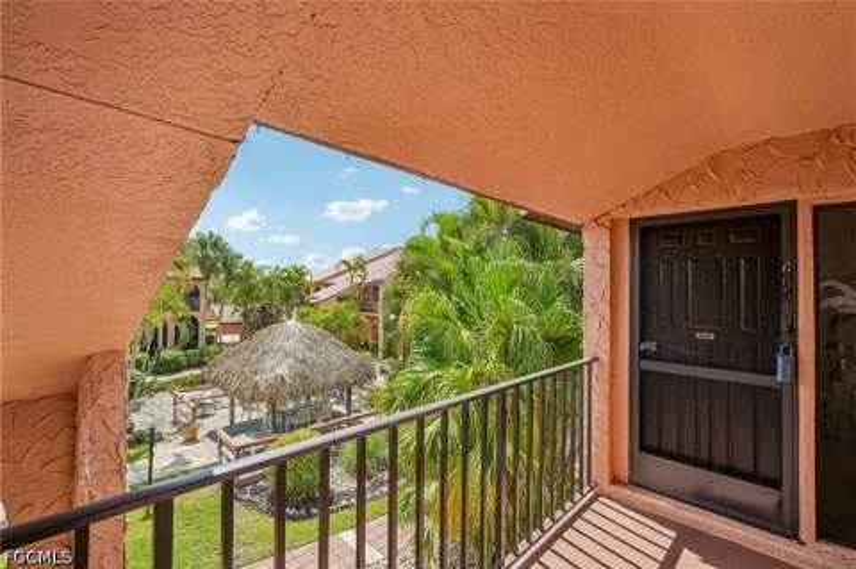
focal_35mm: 16
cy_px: 284
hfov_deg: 96.8
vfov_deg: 73.6
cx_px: 428
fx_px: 380
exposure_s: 1/800
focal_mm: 16
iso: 400
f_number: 8
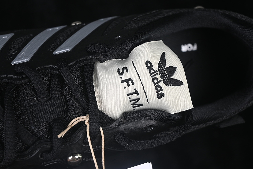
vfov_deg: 18.2
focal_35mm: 75
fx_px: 527
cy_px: 84
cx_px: 126
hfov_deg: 27.0
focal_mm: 50
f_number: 6.3
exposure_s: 1/60
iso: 160
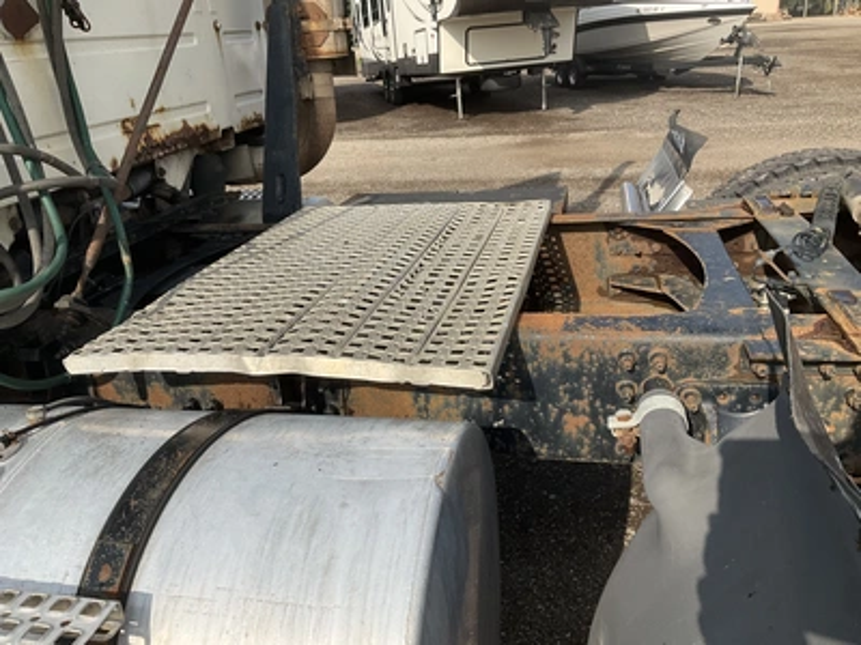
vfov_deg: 48.2
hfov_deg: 61.7
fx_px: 721
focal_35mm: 29
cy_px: 322
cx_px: 430
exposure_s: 1/2667
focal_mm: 3
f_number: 1.8
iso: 25
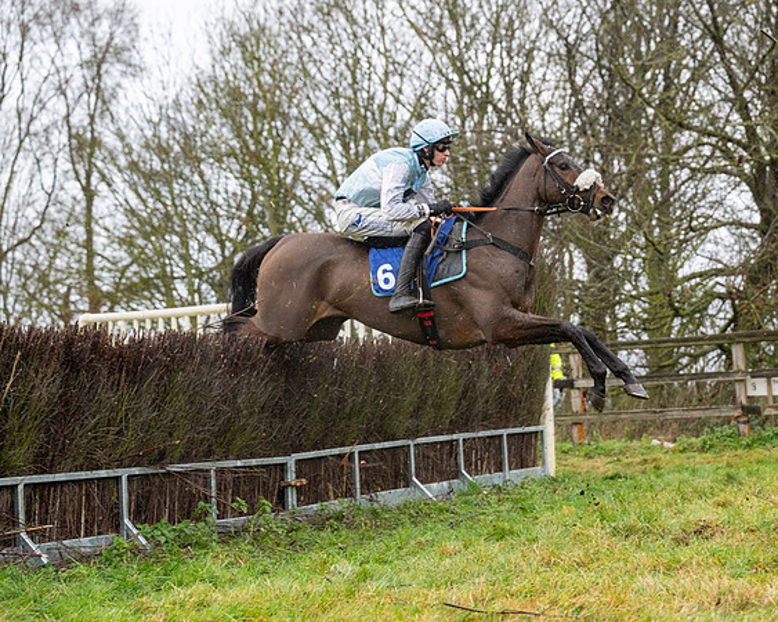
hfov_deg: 24.2
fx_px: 1815
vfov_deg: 19.4
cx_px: 403
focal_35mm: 79
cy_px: 311
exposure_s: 1/1250
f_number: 4
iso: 800
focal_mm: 70
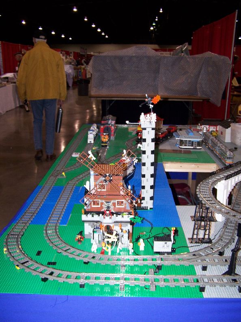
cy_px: 161
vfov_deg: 49.0
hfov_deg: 37.7
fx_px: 353
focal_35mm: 38
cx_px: 120
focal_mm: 6.3
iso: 140
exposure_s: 1/60
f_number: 2.8
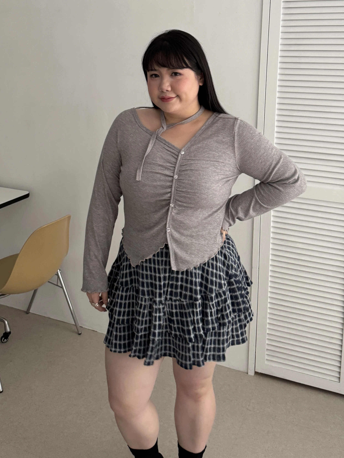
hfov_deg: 56.8
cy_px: 229
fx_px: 318
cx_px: 172
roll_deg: -1.6
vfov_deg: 71.6
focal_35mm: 24
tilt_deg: -7.5
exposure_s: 1/60
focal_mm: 6.76
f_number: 1.78
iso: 320
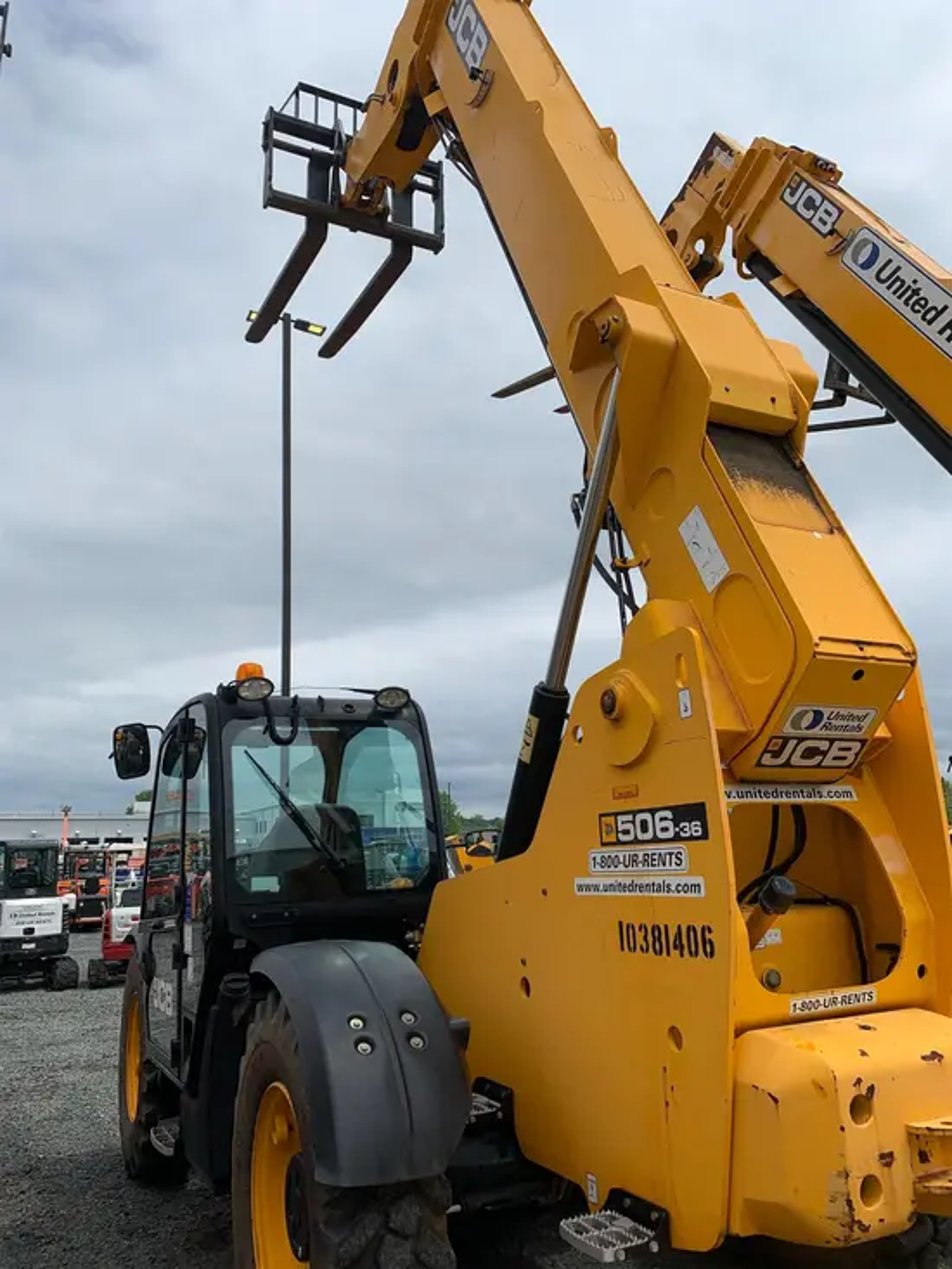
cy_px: 634
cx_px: 476
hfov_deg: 53.1
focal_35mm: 26
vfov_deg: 67.3
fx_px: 953
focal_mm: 4.25
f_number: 1.8
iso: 25
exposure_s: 1/5405
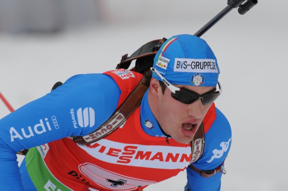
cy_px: 96
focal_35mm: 600
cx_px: 144
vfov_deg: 2.3
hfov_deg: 3.4
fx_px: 4790
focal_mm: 400
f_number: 9
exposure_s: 1/1000
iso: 800
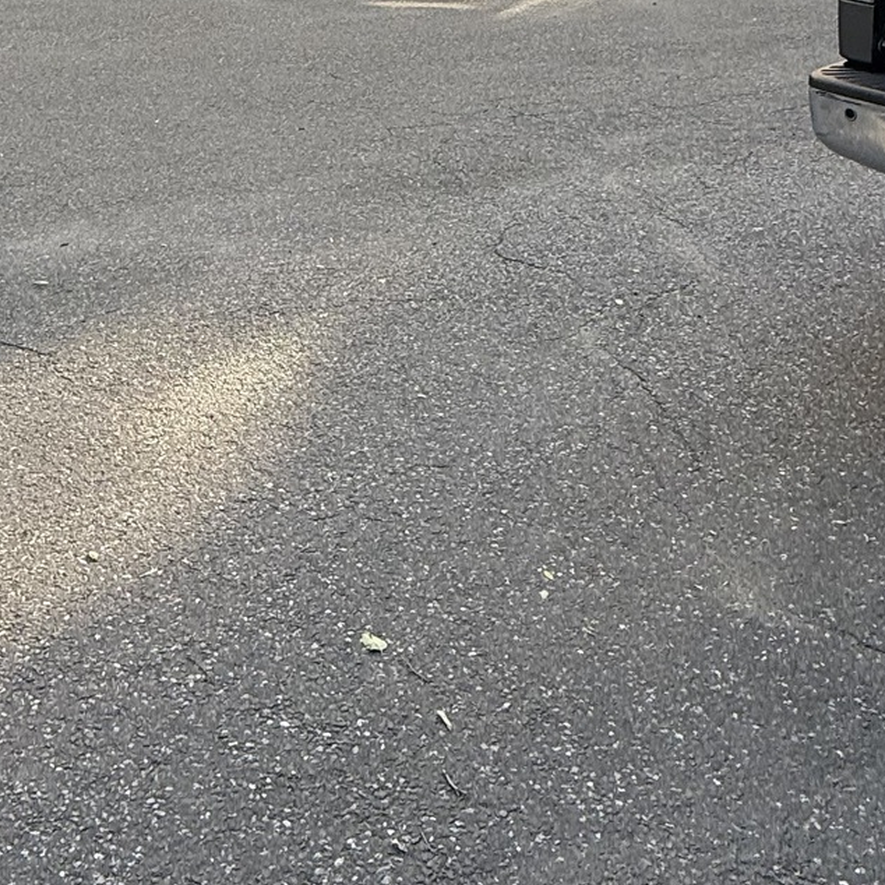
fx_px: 1302
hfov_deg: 36.6
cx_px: 214
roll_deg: +1.7
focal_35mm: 45
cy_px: 81
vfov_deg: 35.3
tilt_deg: -13.0
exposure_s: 1/208
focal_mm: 2.22
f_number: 2.2
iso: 64
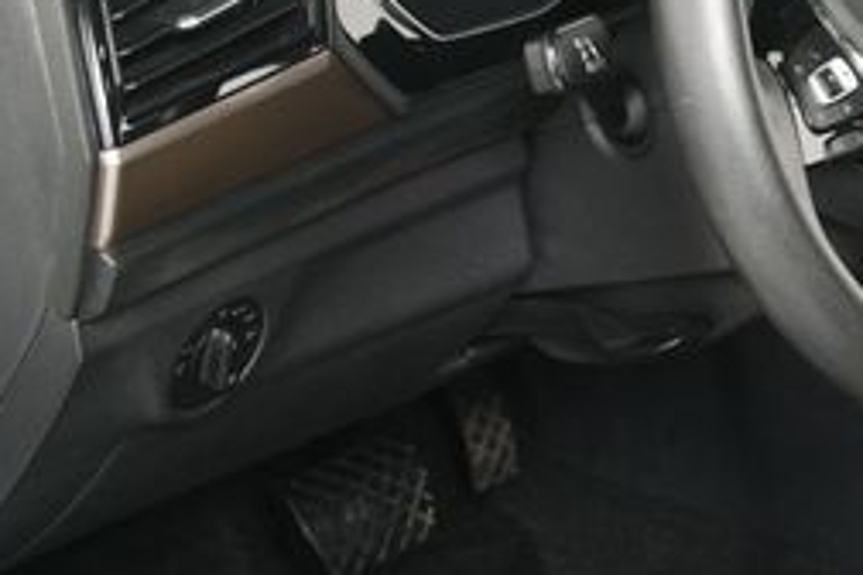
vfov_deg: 13.7
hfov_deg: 20.2
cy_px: 24
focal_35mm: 99
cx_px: 784
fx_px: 2373
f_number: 3.8
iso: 100
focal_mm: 26
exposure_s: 1/160
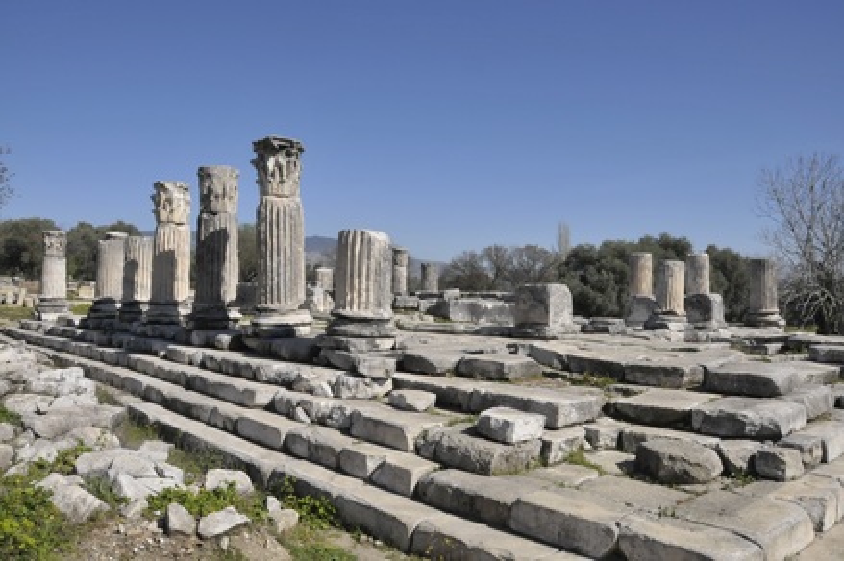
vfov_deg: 47.9
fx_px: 633
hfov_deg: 67.4
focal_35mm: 27
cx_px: 422
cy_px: 280
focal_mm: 18
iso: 800
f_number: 16
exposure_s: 1/1000
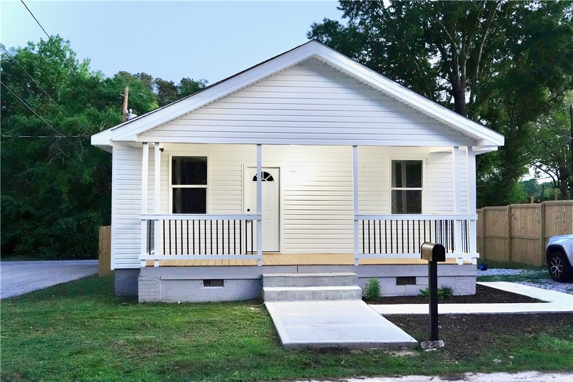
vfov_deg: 35.9
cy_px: 191
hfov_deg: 51.9
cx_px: 286
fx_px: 589
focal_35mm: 37
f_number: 5.6
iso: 16000
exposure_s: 1/200
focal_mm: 37
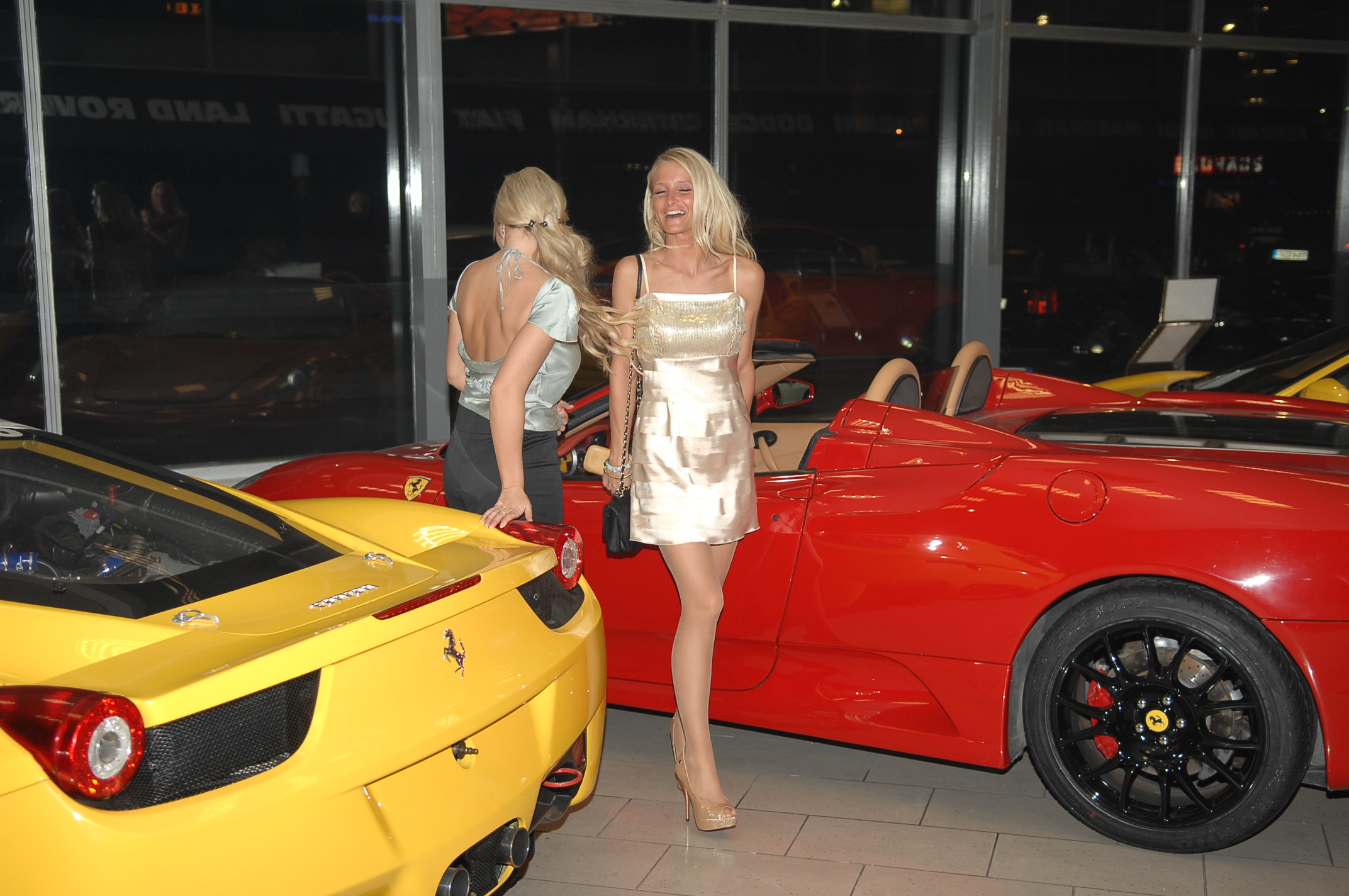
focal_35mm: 42
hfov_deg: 46.4
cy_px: 448
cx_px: 674
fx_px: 1572
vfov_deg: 31.8
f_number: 2.8
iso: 200
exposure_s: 1/250
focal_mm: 28
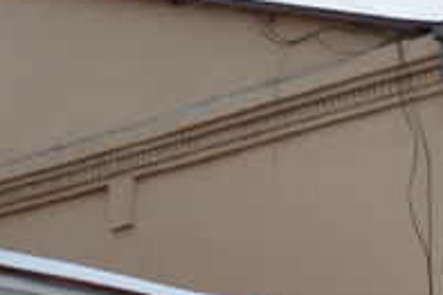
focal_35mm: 197
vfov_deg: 6.7
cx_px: 922
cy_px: 652
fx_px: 2422
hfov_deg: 9.7
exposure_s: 1/125
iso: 200
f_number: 5.6
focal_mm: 24
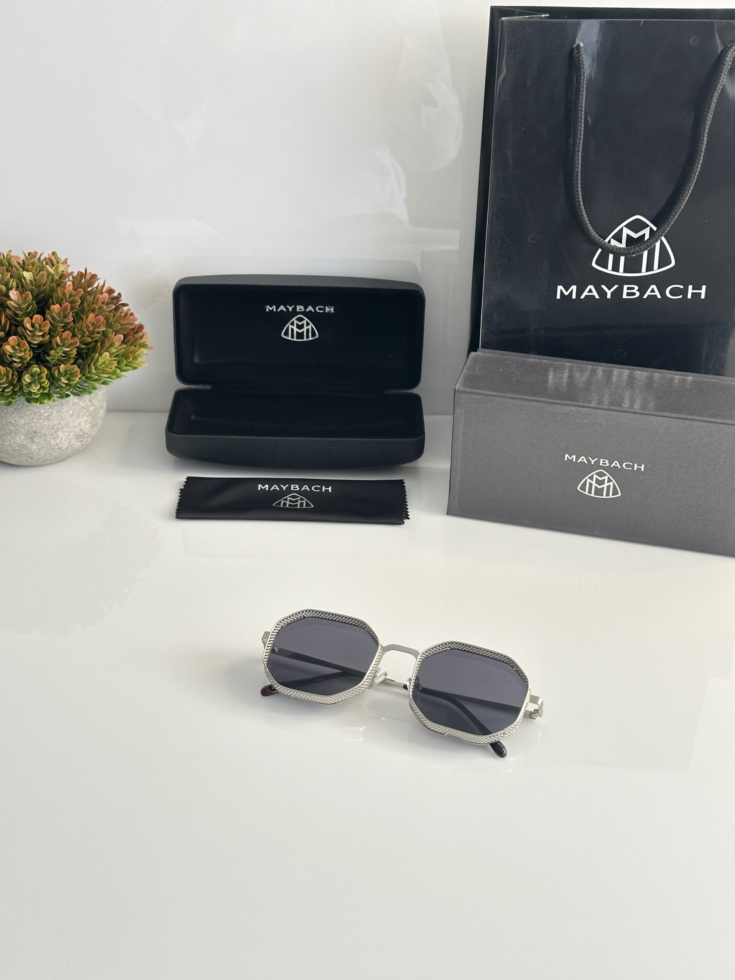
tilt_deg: -28.9
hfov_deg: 30.3
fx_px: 1359
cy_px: 490
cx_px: 368
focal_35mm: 48
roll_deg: -1.7
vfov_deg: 39.7
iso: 80
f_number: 1.78
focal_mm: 6.86
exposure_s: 1/60
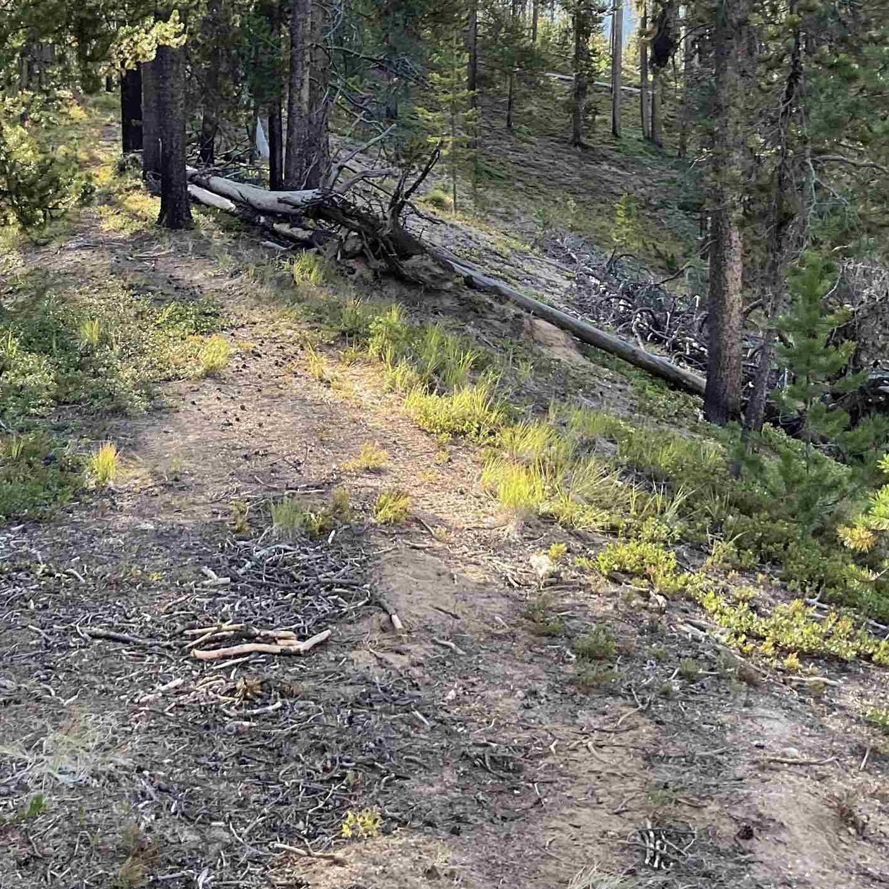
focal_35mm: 56
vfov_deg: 29.8
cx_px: 180
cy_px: 178
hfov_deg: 29.9
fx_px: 1627
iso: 20
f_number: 1.8
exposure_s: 1/120
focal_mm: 3
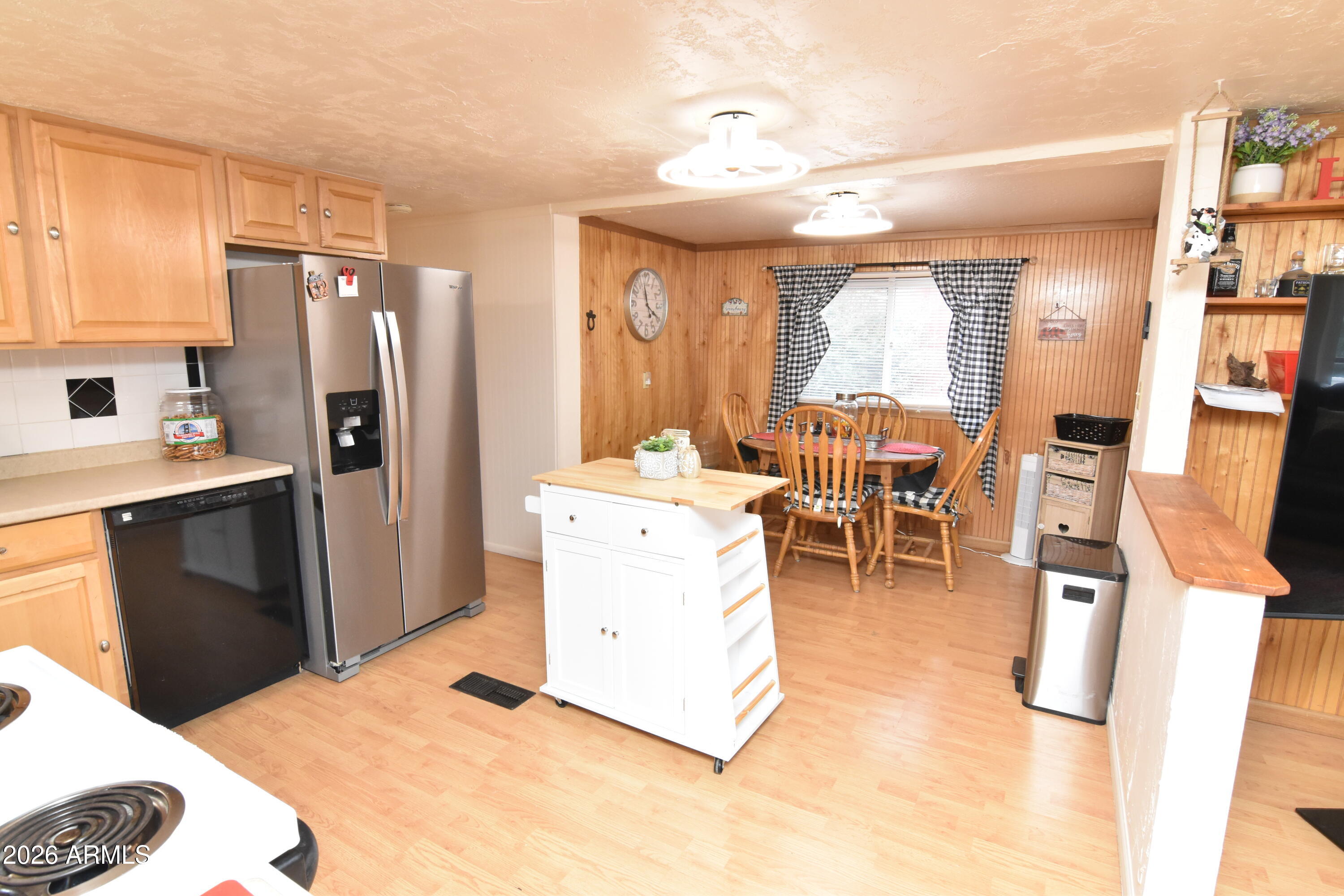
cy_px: 448
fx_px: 672
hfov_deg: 90.0
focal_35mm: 18
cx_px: 672
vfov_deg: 67.4
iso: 1400
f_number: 10
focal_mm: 12
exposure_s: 1/25
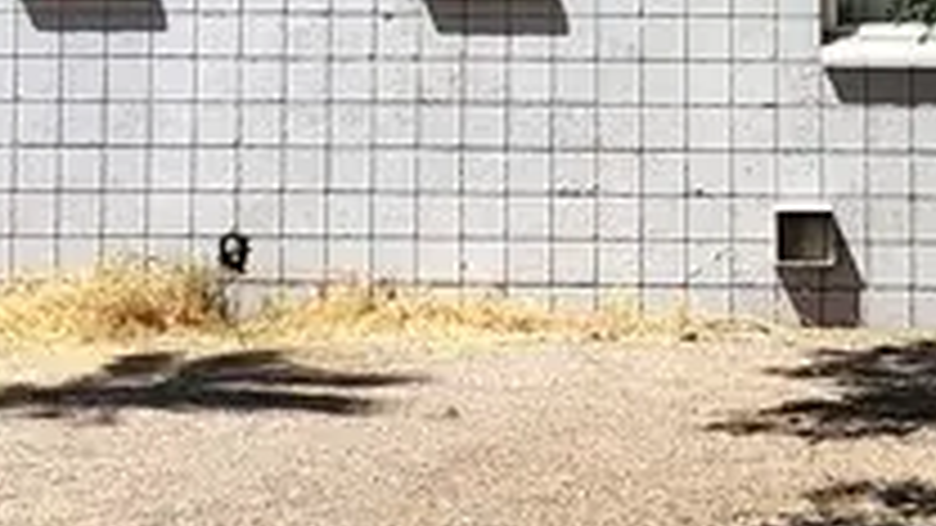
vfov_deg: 9.3
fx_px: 3202
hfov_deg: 16.6
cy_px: -112
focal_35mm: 129
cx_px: 400
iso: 100
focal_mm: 5.56
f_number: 1.8
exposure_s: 1/1486
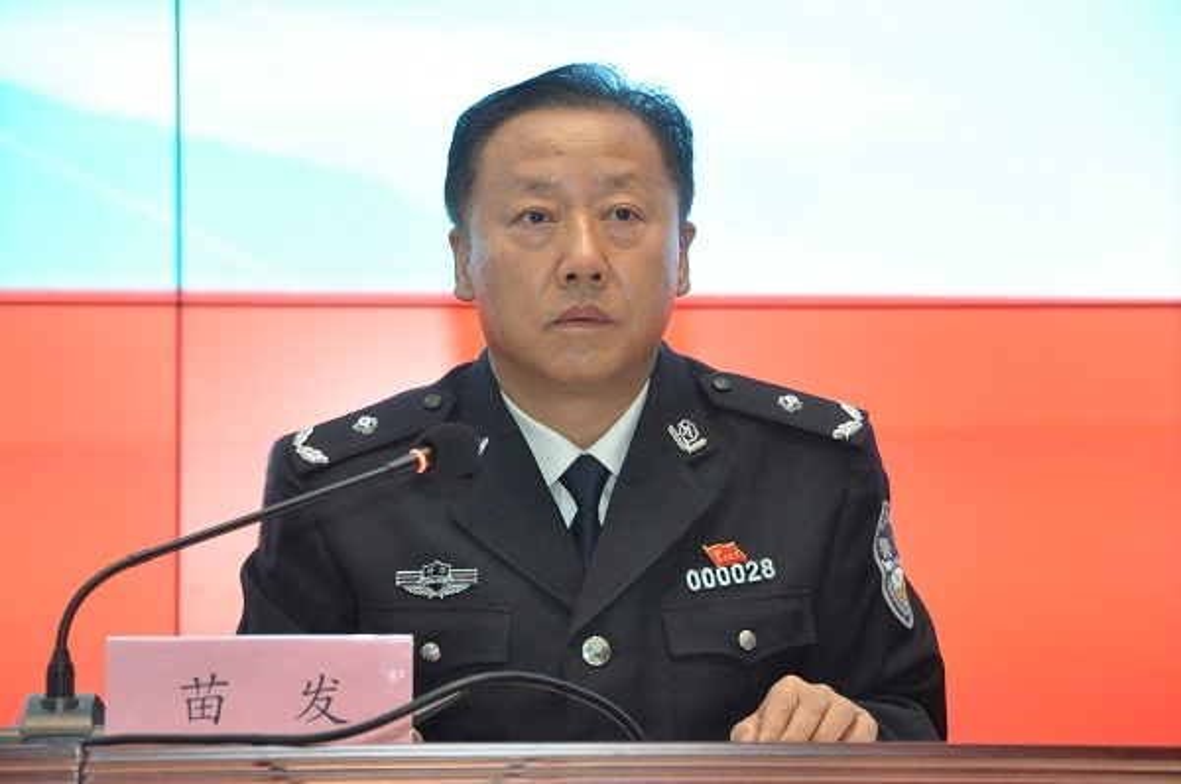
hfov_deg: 13.1
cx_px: 590
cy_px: 392
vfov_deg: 8.7
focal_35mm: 158
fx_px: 5159
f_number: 8
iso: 3200
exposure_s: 1/100
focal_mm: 105
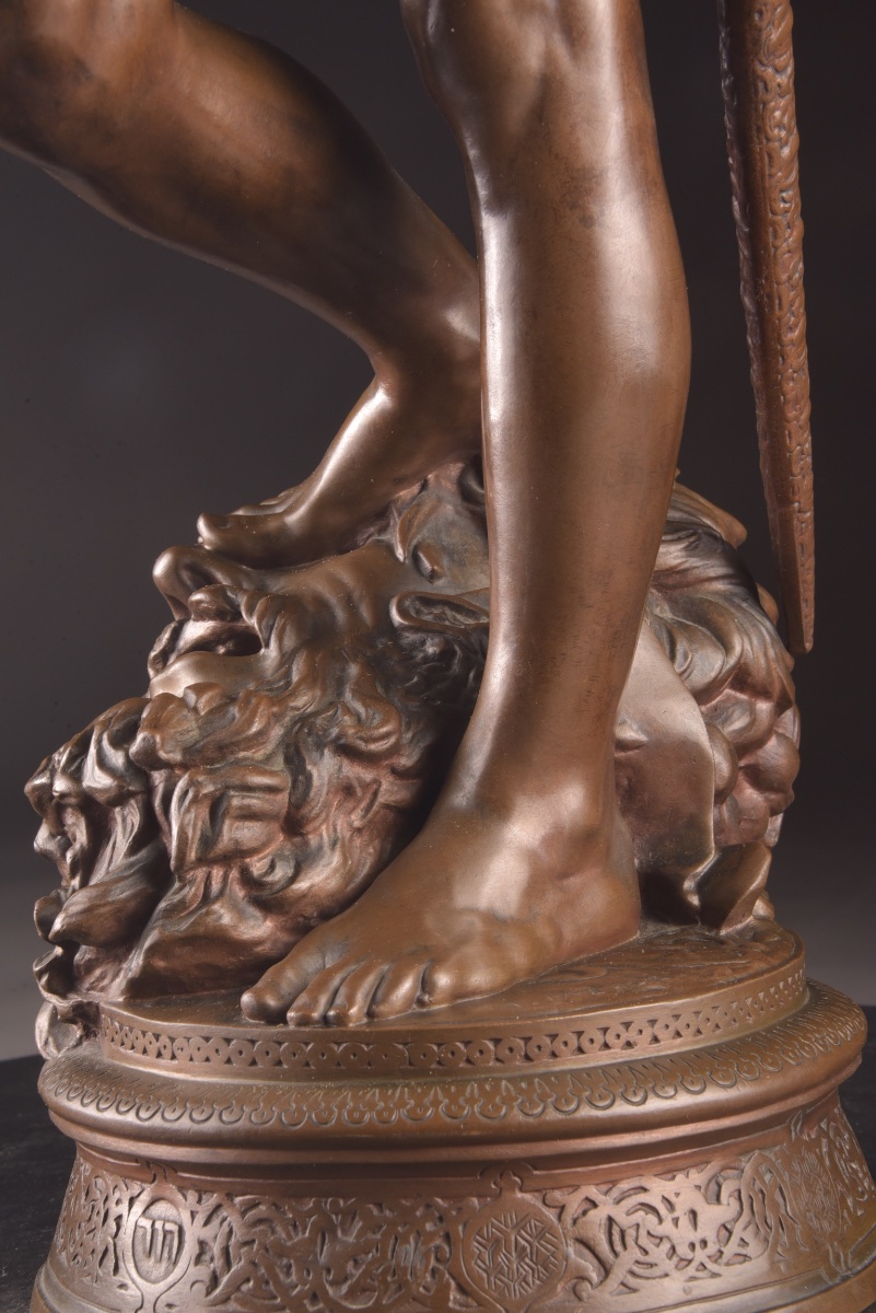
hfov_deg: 14.0
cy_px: 656
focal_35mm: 98
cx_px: 438
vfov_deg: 20.8
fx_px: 3574
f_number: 20
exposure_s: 1/125
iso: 400
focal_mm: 98
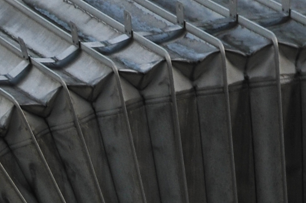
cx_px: -516
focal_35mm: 611
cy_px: 457
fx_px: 5186
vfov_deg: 2.2
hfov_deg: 3.3
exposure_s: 1/160
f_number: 6.3
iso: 200
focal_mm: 70
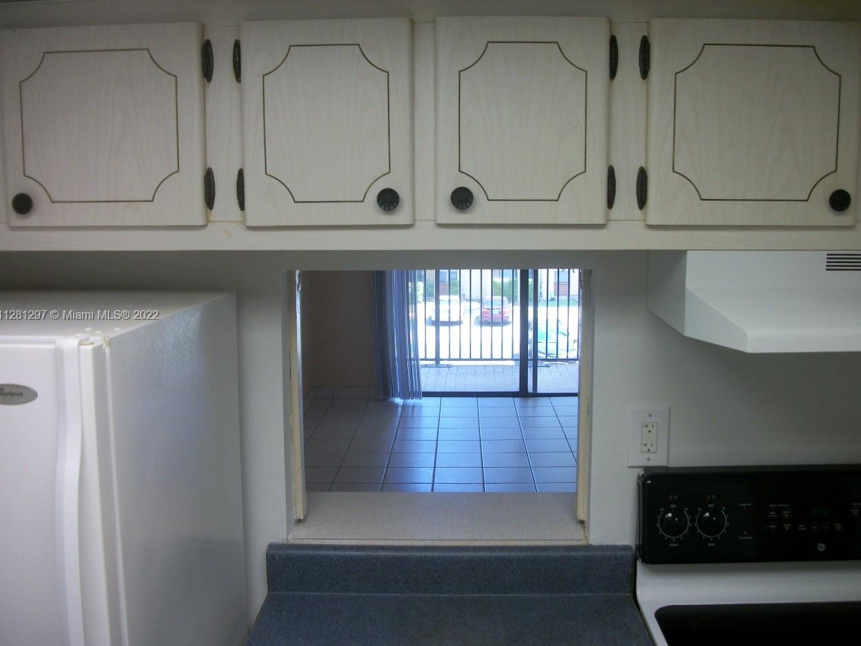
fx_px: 821
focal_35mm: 33
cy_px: 316
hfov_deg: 55.3
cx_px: 431
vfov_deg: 43.0
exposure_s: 1/60
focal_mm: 5.7
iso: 80
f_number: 2.9
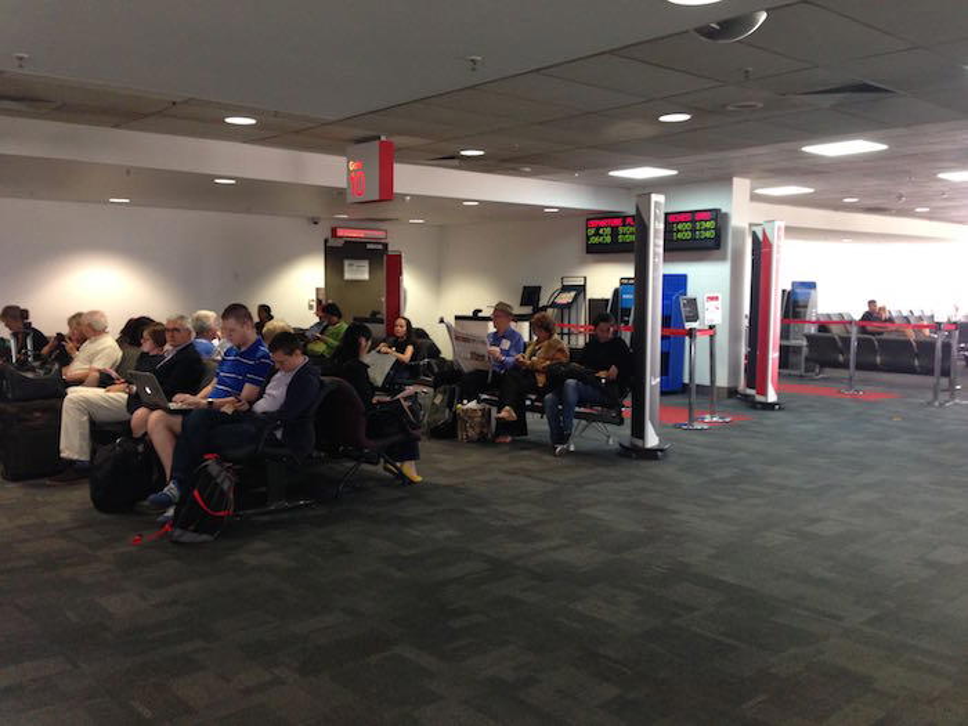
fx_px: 923
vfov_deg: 42.9
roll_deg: -0.1
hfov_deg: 55.4
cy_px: 363
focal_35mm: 33
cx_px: 484
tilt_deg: -4.2
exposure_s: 1/20
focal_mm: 4.12
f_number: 2.4
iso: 160
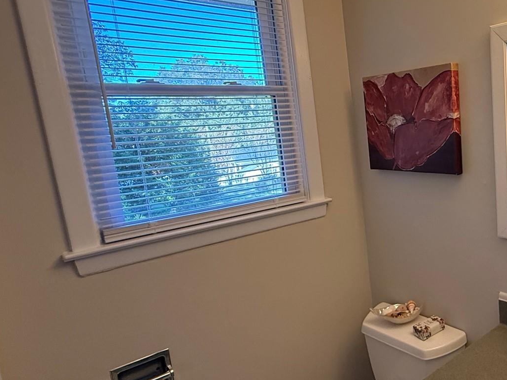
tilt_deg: -9.0
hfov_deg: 56.1
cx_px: 443
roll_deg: +3.7
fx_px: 410
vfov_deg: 49.7
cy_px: 184
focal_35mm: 28
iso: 200
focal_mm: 2.22
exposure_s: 1/120
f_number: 2.2
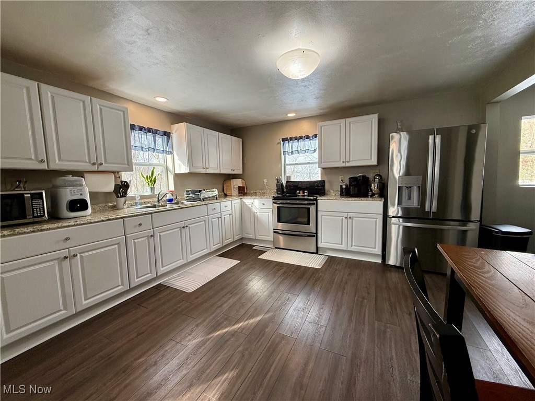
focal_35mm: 14
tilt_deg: -4.7
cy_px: 200
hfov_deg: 102.1
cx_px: 268
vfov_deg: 85.7
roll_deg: +1.5
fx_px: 216
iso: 125
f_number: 2.2
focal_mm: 2.22
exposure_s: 1/120
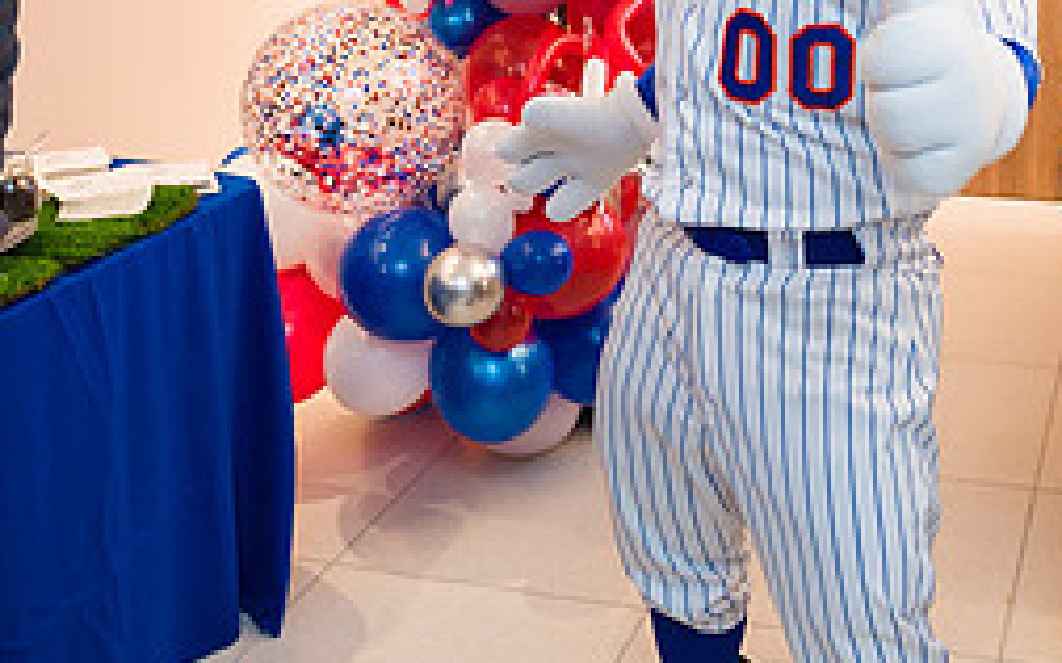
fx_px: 1620
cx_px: 764
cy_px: -63
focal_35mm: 56
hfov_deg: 35.7
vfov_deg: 21.9
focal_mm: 24
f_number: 4
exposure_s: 1/200
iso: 400
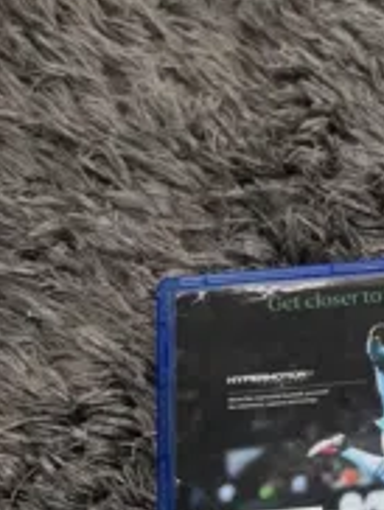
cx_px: 418
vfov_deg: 32.9
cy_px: 398
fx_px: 841
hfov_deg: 24.1
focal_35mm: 57
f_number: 1.5
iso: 32
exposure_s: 1/37
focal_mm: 5.7
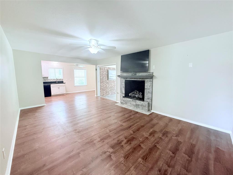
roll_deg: -0.7
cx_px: 116
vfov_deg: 85.7
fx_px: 94
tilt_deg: -7.1
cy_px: 88
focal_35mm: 14
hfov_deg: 102.1
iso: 640
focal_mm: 2.22
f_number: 2.2
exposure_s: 1/120
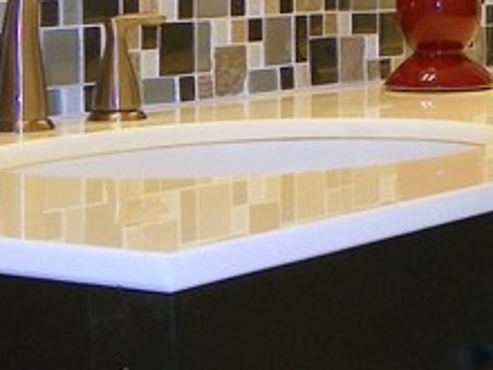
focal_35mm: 121
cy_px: -25
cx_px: 688
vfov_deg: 12.1
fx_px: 1723
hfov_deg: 15.3
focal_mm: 4.6
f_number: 2.8
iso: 80
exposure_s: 1/40
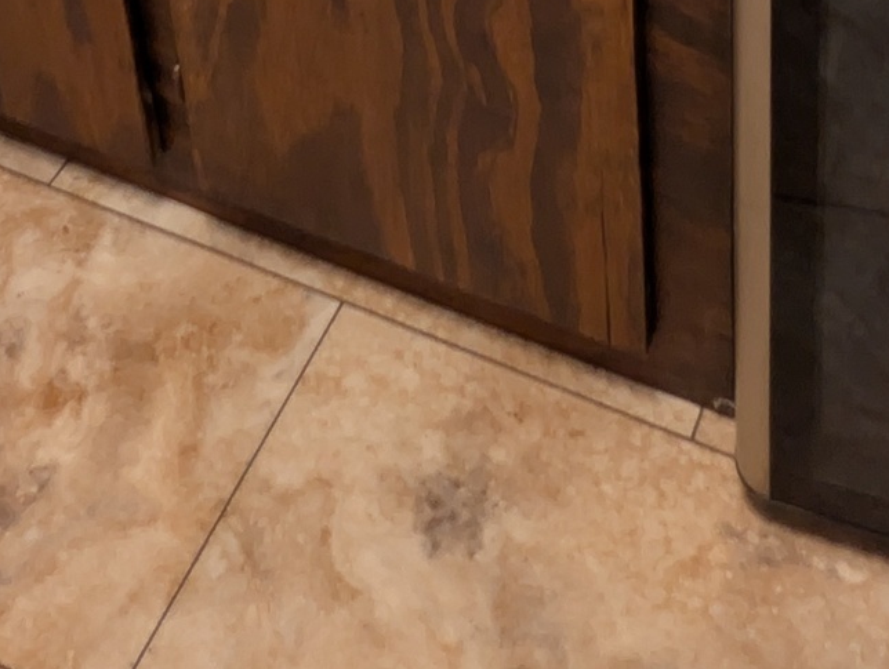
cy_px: -785
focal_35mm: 57
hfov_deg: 33.4
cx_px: 609
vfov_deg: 16.6
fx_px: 1466
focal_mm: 2.02
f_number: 1.7
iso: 68
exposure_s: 1/60
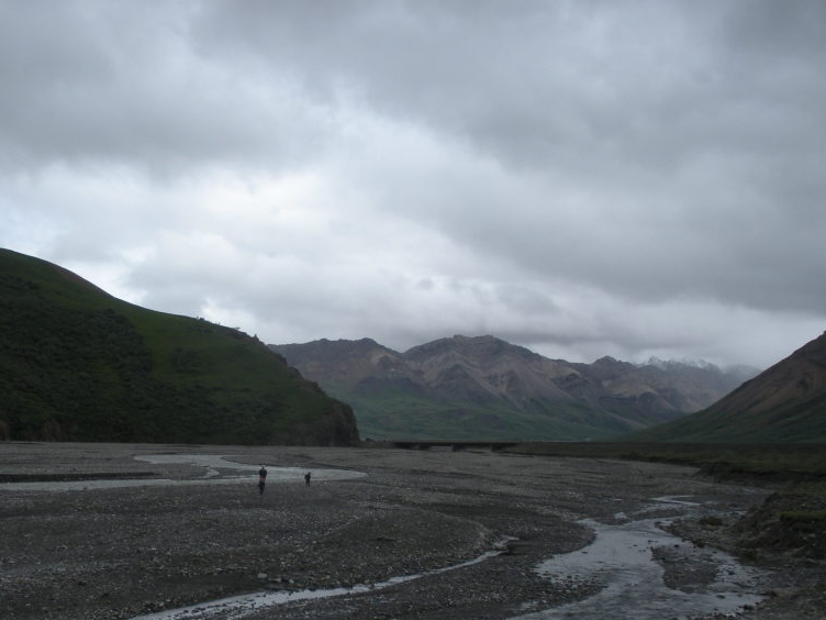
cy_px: 407
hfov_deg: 38.7
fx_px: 1169
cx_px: 314
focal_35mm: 49
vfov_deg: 29.5
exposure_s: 1/718
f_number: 3.5
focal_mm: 6.3
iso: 64
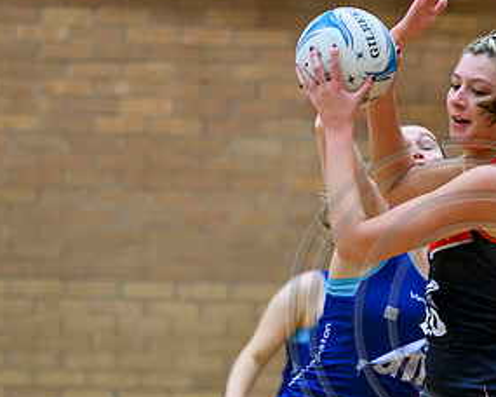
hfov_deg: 5.5
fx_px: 5167
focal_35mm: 352
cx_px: 506
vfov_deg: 4.4
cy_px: 329
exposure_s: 1/1000
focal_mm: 130
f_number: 2.8
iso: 5000
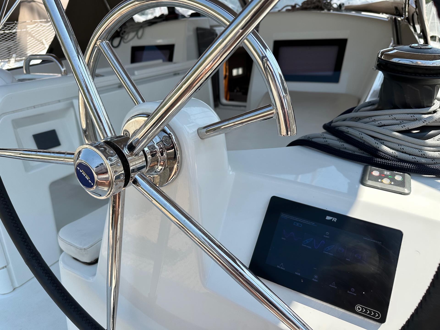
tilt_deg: -22.8
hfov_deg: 71.6
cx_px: 220
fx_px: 305
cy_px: 165
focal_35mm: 24
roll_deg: +3.1
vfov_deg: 56.8
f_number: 1.78
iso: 80
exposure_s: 1/3058
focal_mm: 6.86
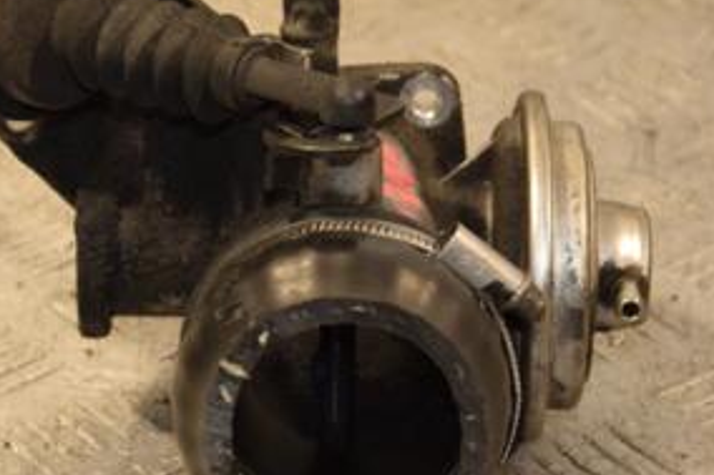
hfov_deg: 11.2
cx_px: 209
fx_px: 3647
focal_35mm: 184
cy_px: 221
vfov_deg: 7.5
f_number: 5
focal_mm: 58
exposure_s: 1/125
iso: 800
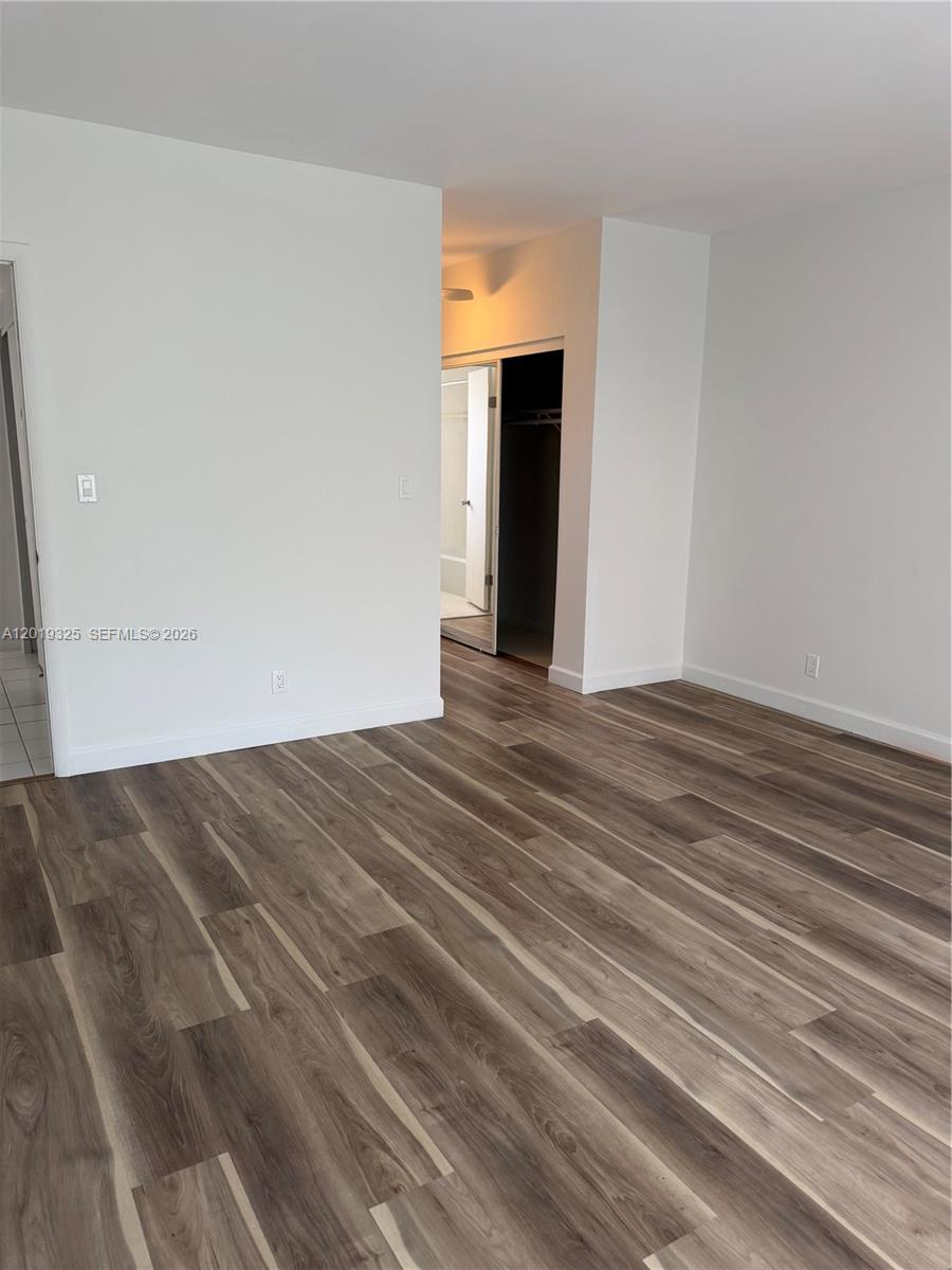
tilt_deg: -10.0
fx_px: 880
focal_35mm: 24
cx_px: 476
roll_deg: -0.9
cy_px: 635
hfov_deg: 56.8
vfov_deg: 71.6
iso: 125
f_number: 1.78
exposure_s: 1/121
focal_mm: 6.76
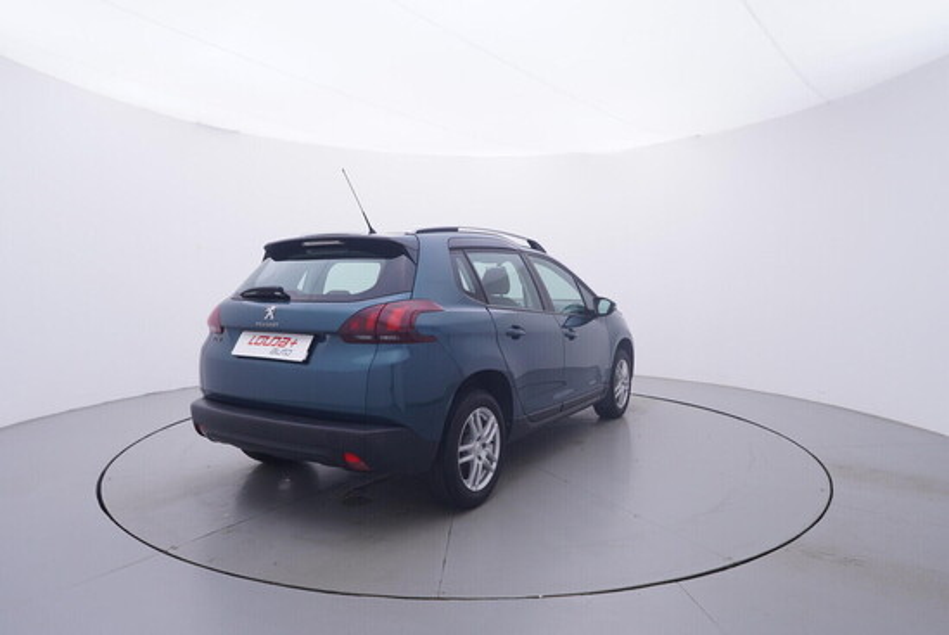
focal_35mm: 22
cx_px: 474
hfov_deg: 77.3
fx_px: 594
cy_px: 318
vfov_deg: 56.2
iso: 200
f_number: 5
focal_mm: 15
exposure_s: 1/80
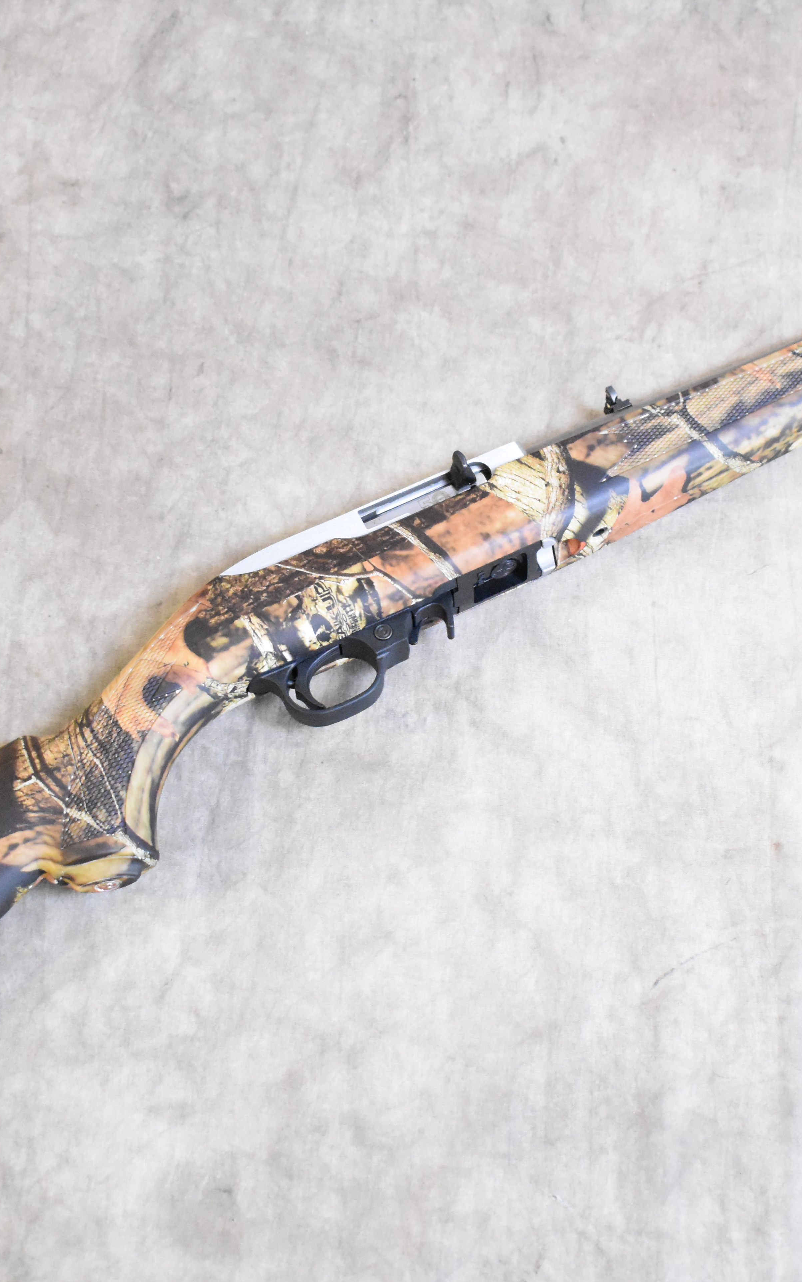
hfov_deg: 22.7
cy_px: 643
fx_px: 1993
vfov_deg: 35.7
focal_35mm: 57
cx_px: 445
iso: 6400
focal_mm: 24
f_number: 4
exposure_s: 1/125
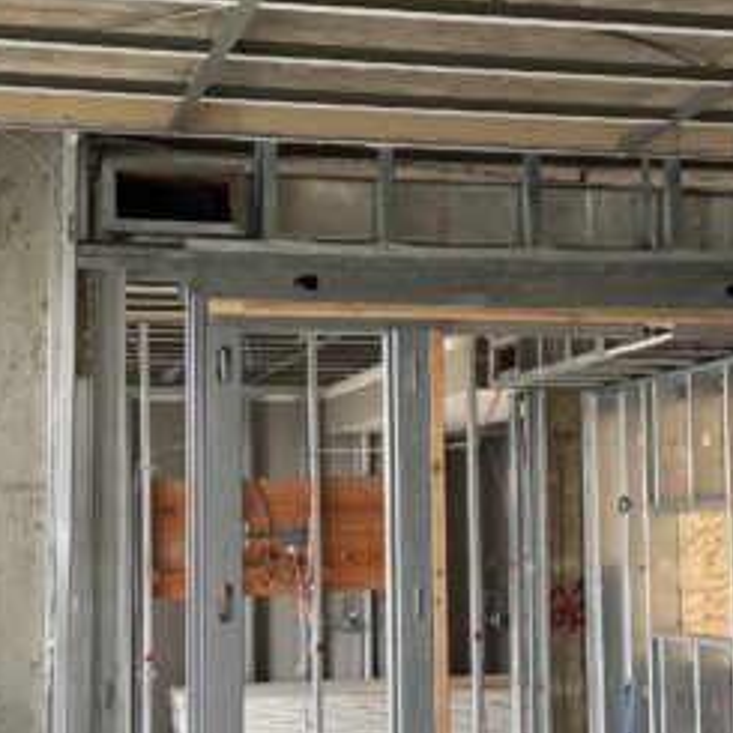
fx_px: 1869
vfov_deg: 22.2
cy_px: 378
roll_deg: +0.1
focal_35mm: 78
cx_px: 467
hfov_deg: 22.1
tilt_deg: +3.6
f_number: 1.78
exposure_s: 1/121
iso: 125
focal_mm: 6.86
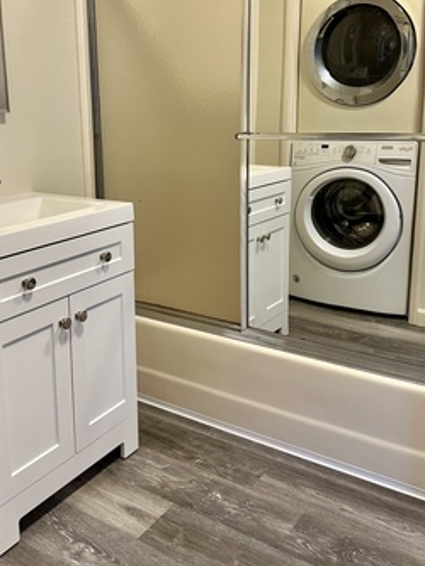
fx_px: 589
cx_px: 174
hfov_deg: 39.5
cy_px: 214
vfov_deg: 50.8
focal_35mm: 36
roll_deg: +0.0
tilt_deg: -9.9
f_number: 1.78
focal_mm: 6.86
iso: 250
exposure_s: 1/60
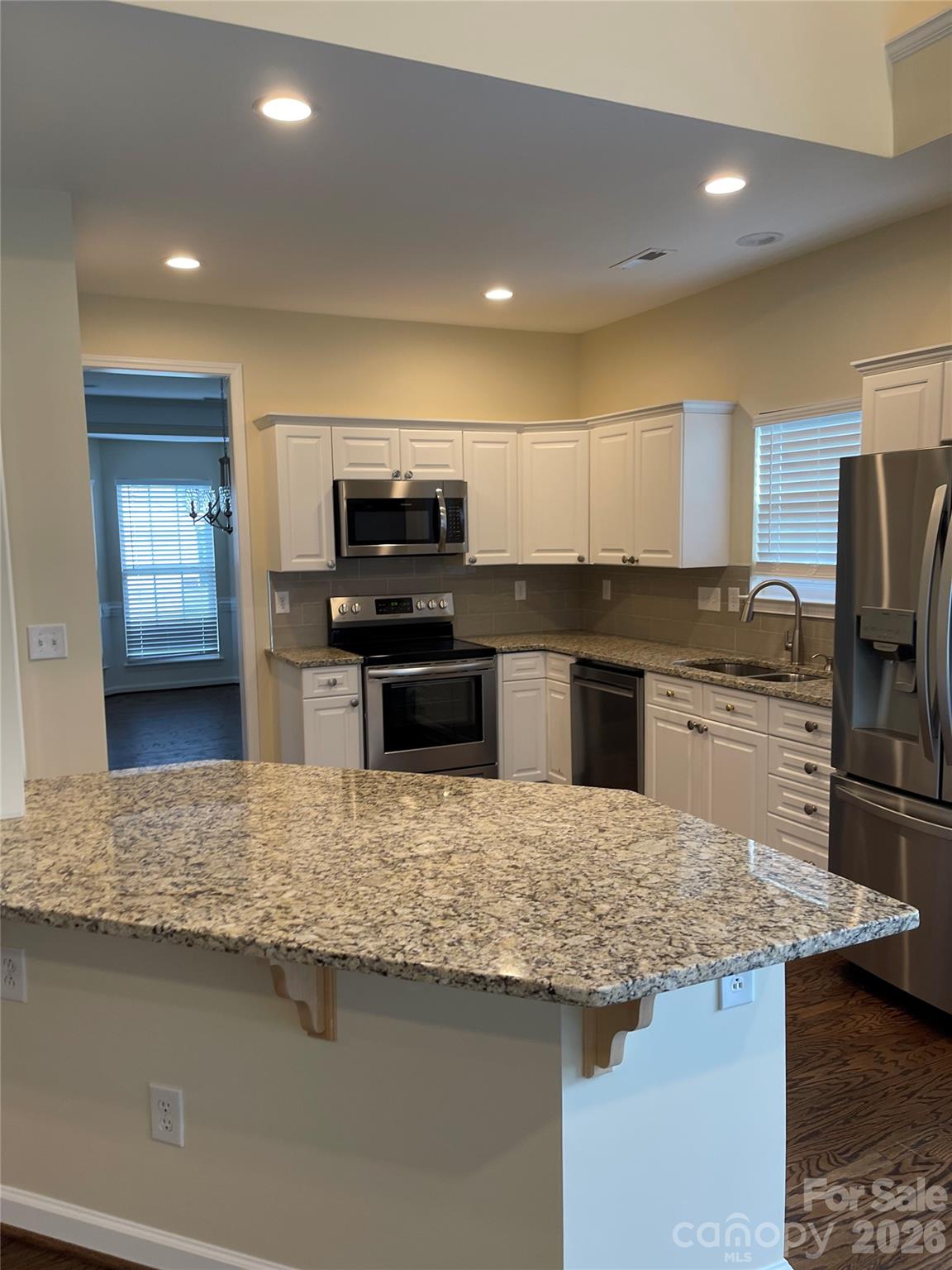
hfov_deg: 53.1
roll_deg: +1.4
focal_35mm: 26
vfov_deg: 67.3
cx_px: 476
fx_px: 953
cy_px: 635
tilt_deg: -6.5
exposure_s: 1/60
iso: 80
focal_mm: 5.1
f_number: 1.6
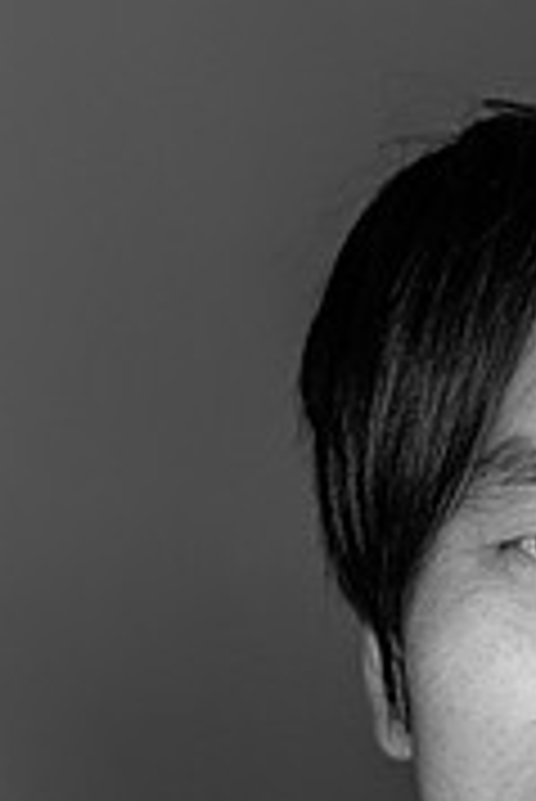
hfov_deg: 6.4
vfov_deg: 9.5
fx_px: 4792
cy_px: 904
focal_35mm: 215
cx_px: 617
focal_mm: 85
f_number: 3.5
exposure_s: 1/320
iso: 2000
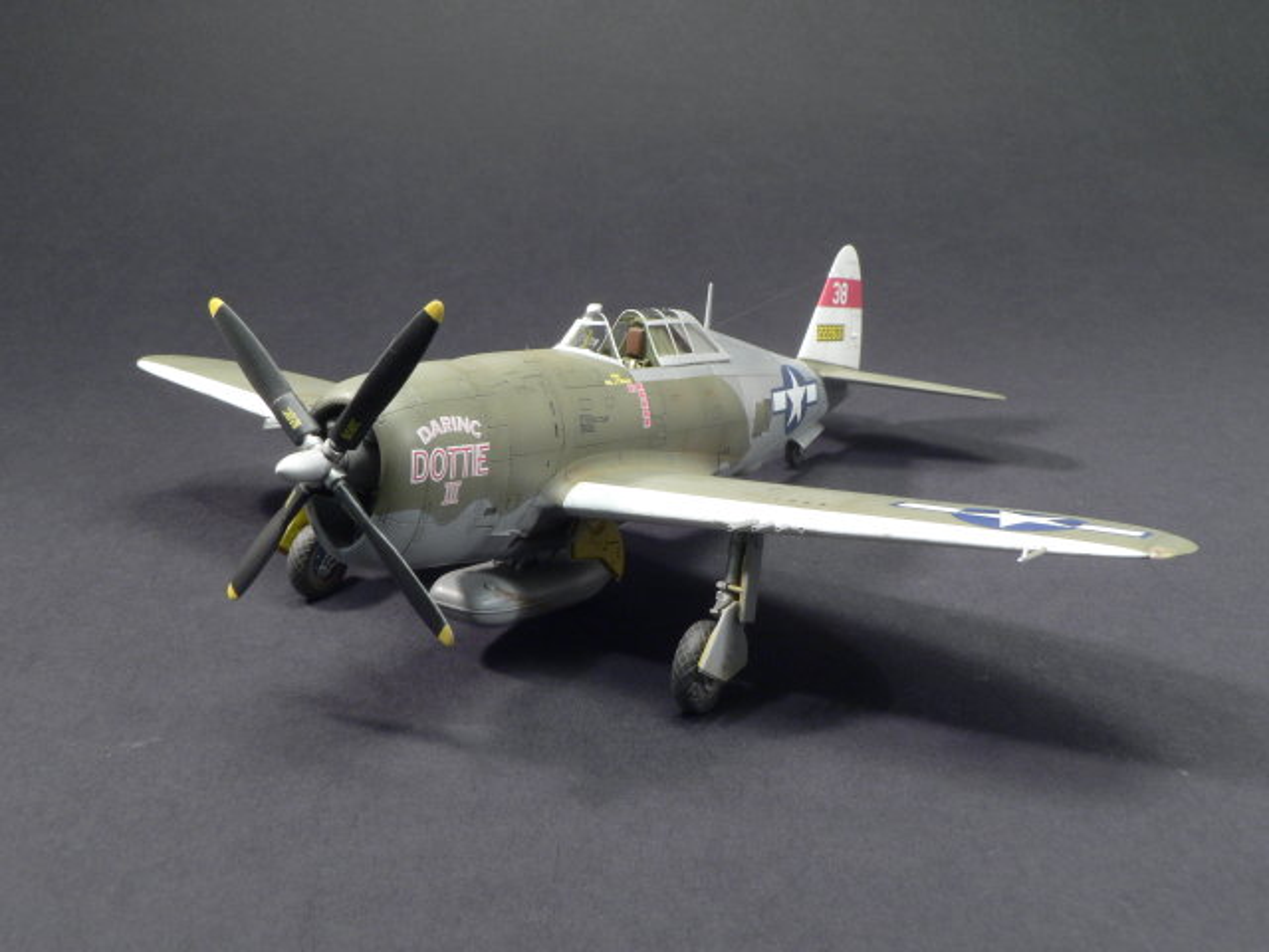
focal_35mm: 36
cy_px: 476
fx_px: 1320
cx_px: 634
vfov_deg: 39.7
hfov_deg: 51.4
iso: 80
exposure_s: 1/4
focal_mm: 6
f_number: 6.3
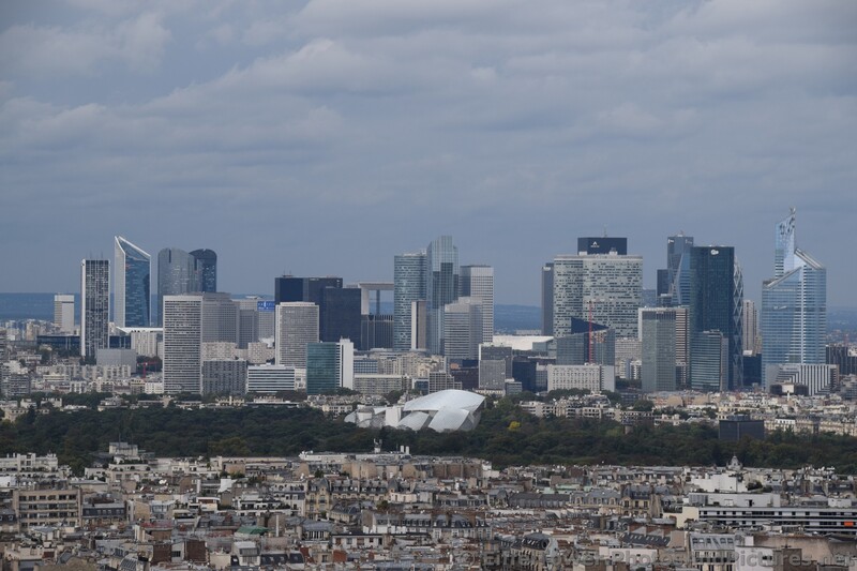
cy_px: 286
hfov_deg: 13.0
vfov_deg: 8.7
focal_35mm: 158
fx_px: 3748
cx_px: 428
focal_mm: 105
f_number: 10
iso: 200
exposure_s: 1/400
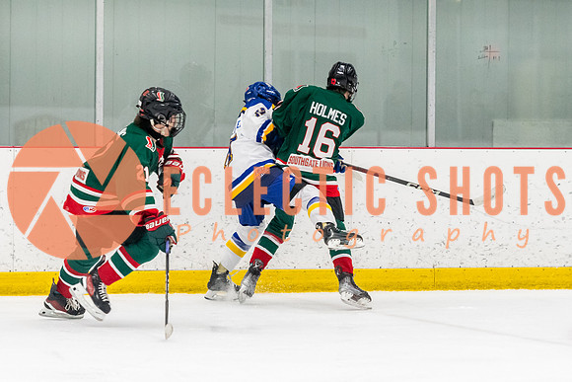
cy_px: 254
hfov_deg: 8.2
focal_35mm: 250
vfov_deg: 5.5
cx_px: 342
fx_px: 3971
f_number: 2.8
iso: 3200
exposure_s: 1/800
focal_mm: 130
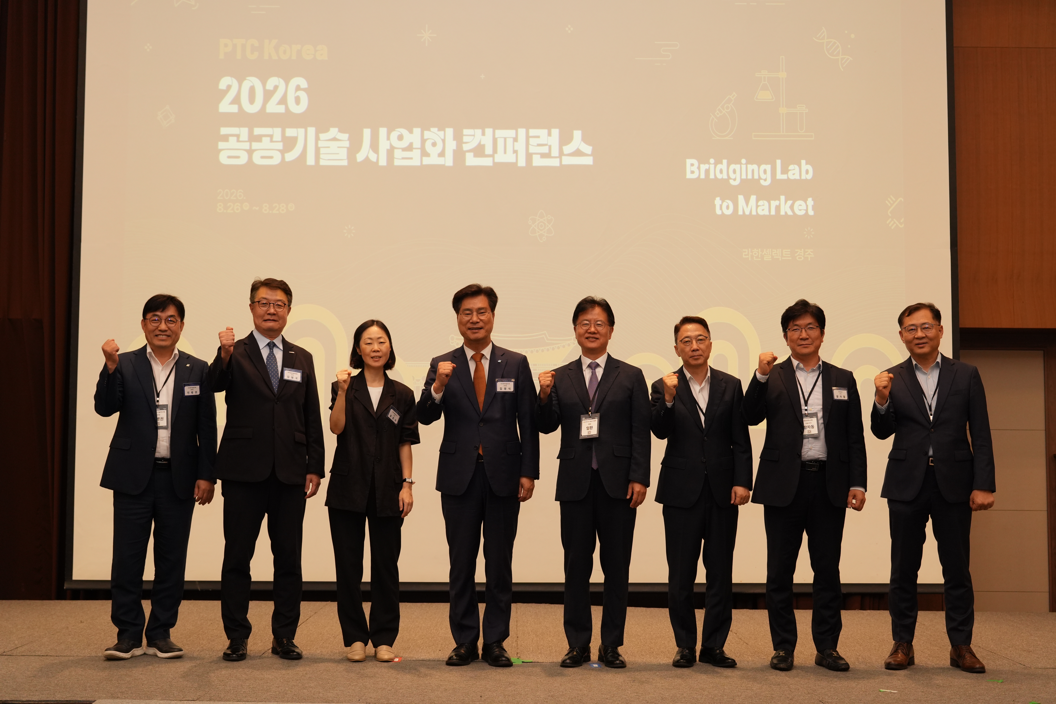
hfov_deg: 44.5
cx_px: 528
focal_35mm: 44
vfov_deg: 30.5
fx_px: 1291
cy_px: 352
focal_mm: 44
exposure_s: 1/100
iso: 1600
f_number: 4
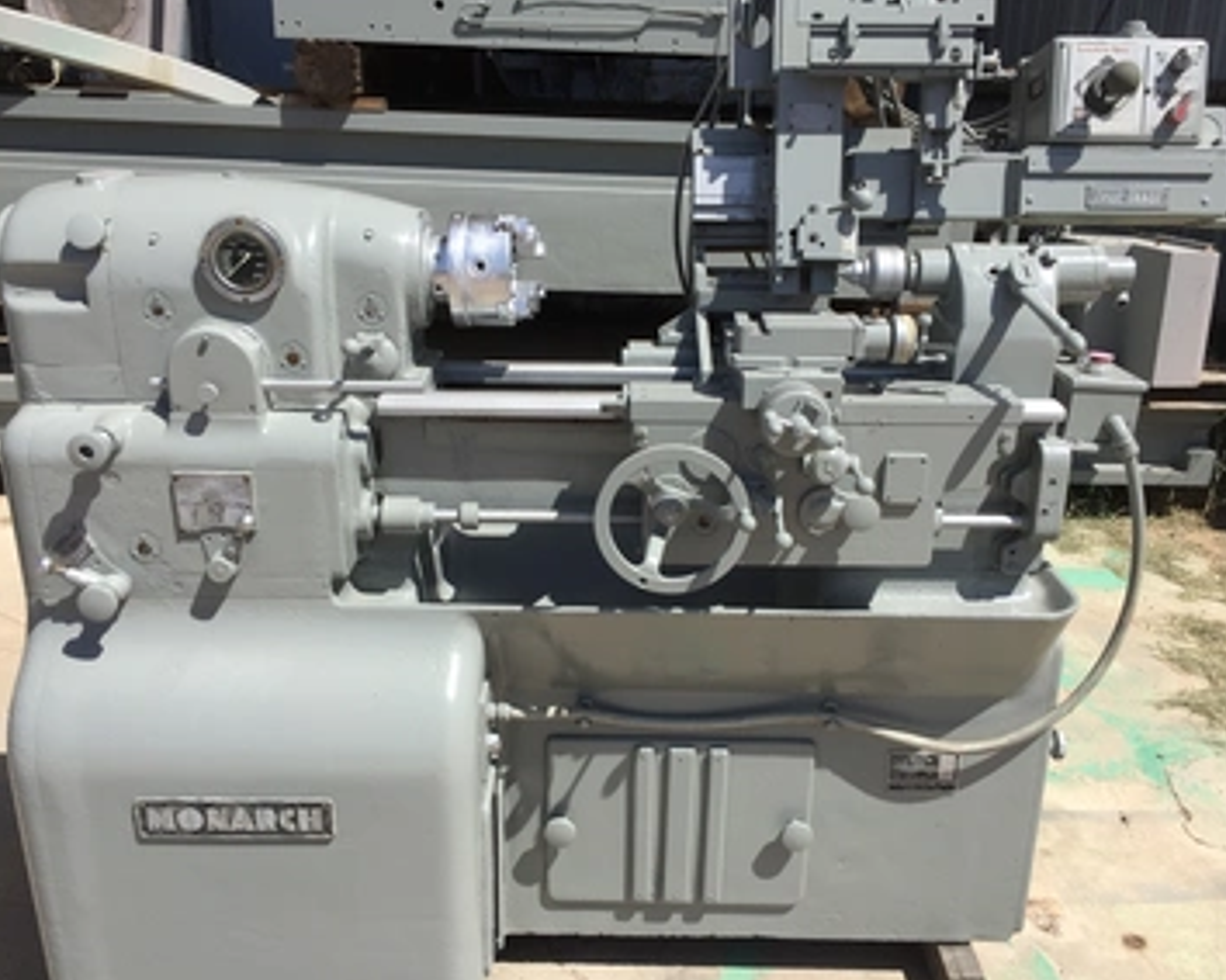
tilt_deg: -20.5
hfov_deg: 55.7
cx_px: 616
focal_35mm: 32
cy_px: 516
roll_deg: -1.6
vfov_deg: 45.8
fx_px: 1161
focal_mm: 4.15
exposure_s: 1/2326
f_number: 2.2
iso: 32
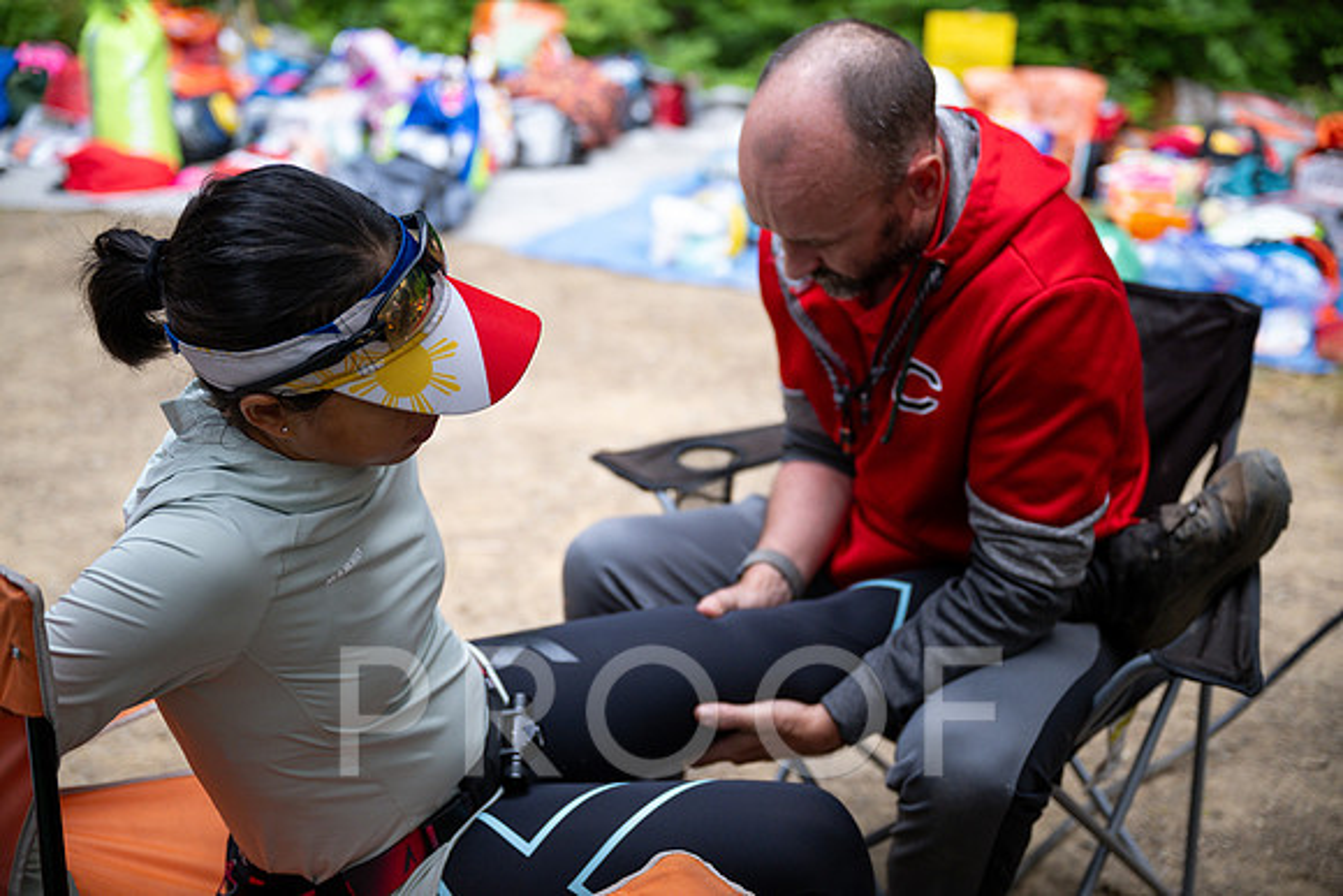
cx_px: 672
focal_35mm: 51
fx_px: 1903
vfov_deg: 26.5
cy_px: 448
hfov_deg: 38.9
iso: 1250
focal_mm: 51
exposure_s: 1/400
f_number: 2.8
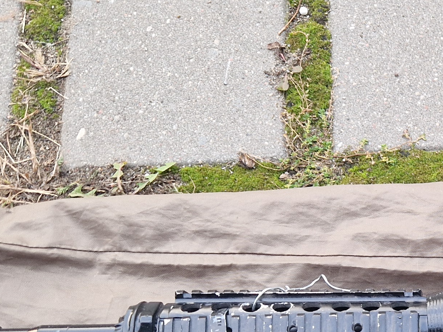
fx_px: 960
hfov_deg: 23.9
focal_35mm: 75
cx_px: 516
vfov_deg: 18.9
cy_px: 360
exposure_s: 1/182
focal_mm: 5.4
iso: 50
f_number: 1.8
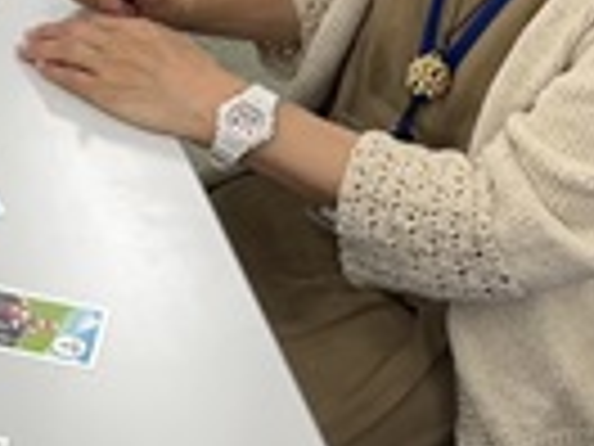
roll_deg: +0.8
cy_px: 324
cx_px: -477
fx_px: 2025
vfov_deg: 12.5
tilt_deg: -38.6
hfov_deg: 14.6
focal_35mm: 118
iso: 40
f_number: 1.6
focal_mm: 5.1
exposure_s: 1/100
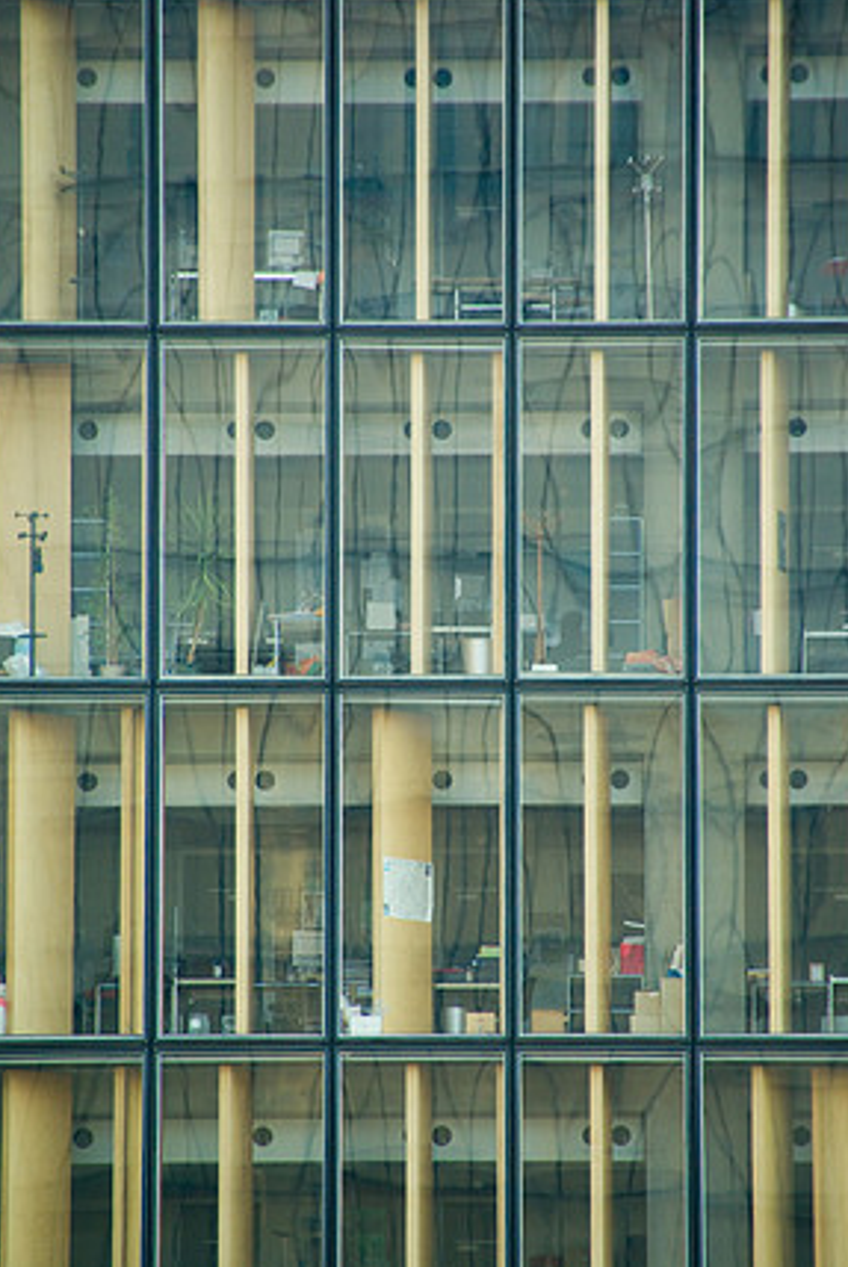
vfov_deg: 5.2
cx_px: 427
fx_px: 13851
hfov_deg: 3.5
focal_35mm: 393
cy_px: 650
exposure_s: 1/180
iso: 200
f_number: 6.3
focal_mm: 250
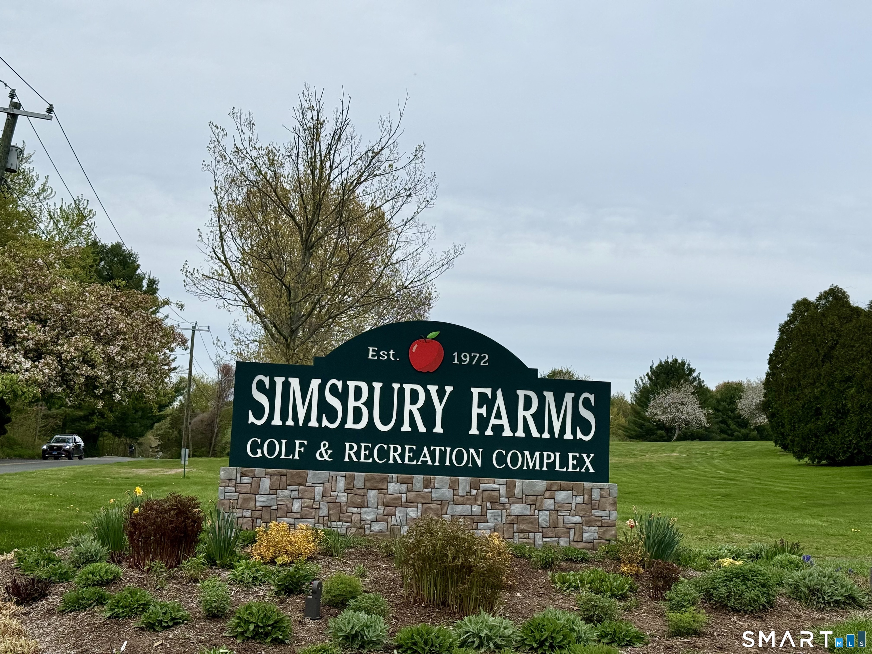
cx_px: 436
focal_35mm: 48
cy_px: 327
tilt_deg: +6.5
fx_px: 1209
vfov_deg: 30.3
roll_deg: -1.9
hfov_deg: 39.7
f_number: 1.78
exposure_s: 1/5587
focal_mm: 6.76
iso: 80
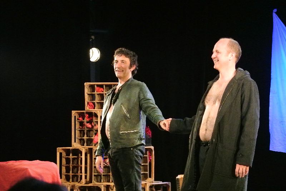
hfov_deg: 19.8
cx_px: 143
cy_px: 96
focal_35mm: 103
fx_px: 819
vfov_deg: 13.3
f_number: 4.5
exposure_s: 1/100
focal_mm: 38.5
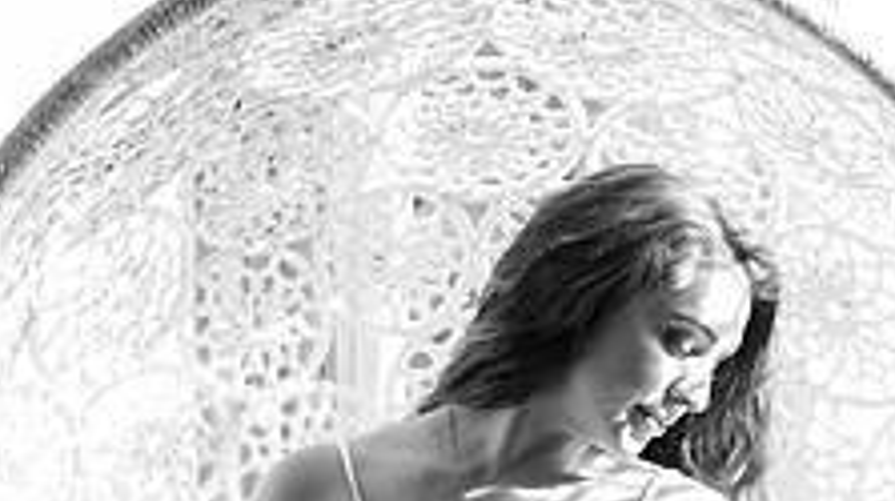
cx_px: 488
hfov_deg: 14.5
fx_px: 3509
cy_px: 549
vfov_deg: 8.1
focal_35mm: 148
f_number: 2.8
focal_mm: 70
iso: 800
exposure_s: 1/320
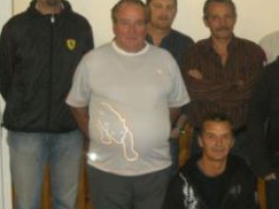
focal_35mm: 86
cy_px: 73
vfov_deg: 17.1
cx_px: 266
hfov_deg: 22.1
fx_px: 693
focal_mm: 6.3
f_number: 3.1
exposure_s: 1/60
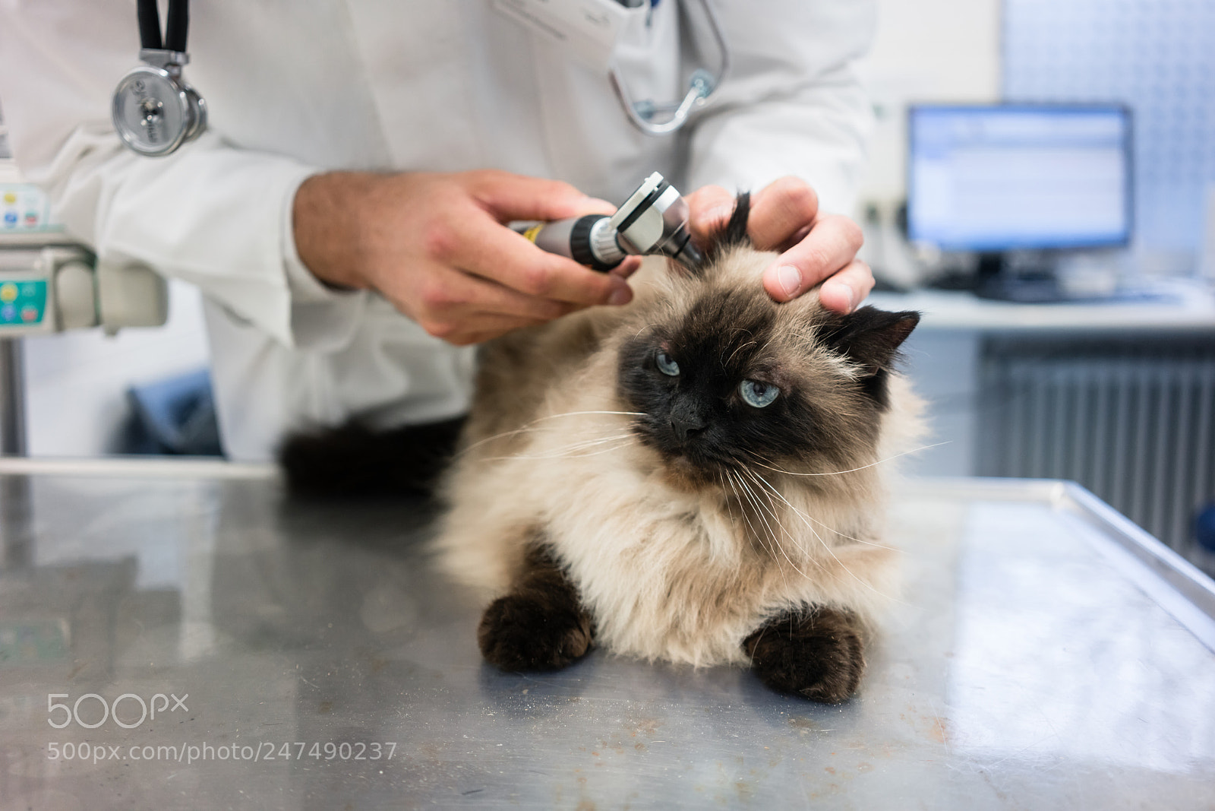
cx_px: 608
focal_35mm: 35
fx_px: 1181
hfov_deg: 54.4
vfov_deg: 37.9
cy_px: 406
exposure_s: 1/200
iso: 1000
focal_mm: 35
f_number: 3.2
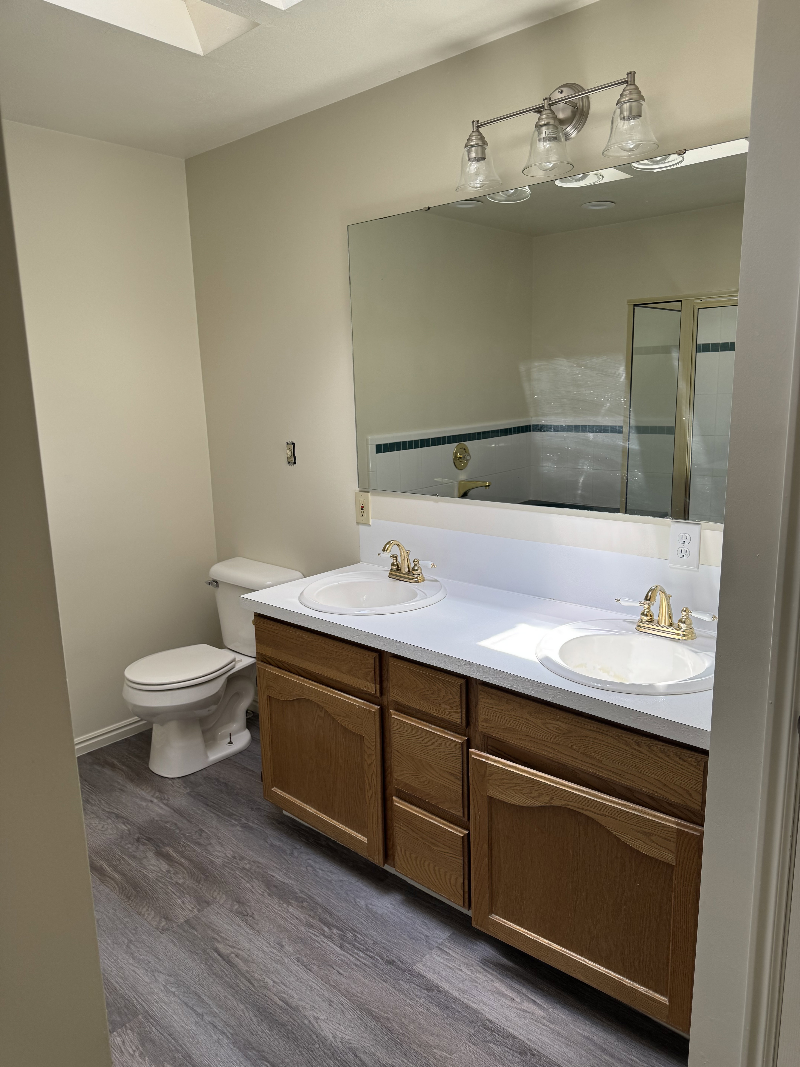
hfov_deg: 56.8
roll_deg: +1.0
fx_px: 740
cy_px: 534
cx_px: 400
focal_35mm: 24
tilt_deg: -11.1
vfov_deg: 71.6
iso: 64
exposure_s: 1/226
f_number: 1.78
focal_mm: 6.76
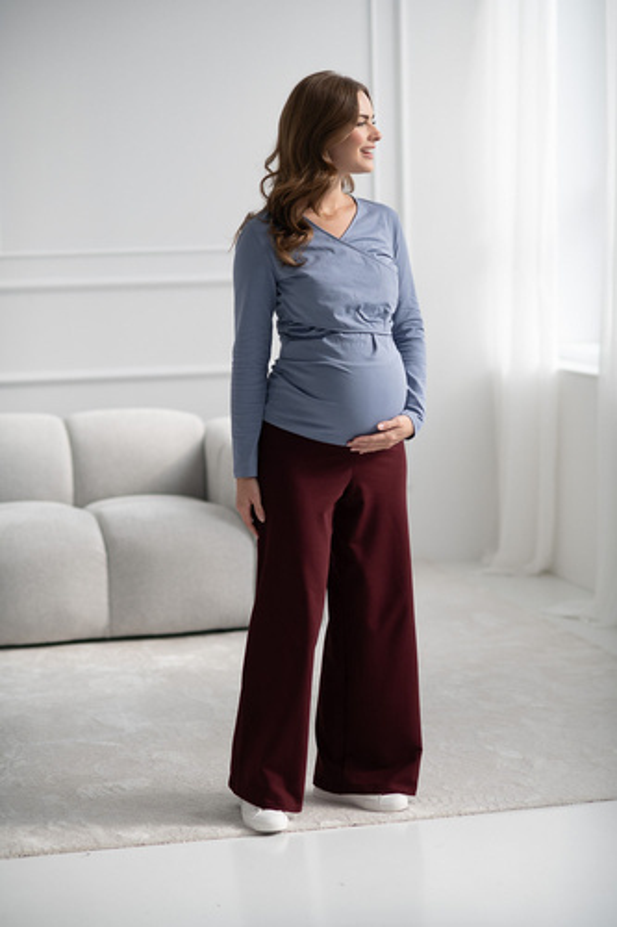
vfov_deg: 23.9
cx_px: 308
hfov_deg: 16.1
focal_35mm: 85
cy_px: 464
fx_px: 2187
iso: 200
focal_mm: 85
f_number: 2.5
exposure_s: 1/800
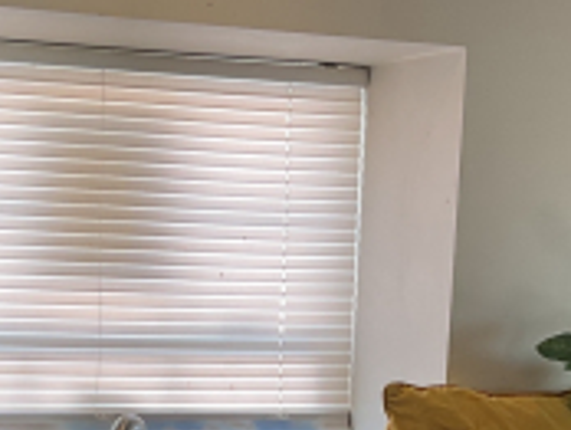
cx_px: 261
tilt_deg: -11.3
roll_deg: -2.3
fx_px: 1834
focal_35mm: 111
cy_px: 634
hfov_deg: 17.7
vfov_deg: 12.7
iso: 40
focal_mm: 3
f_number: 1.8
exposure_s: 1/60
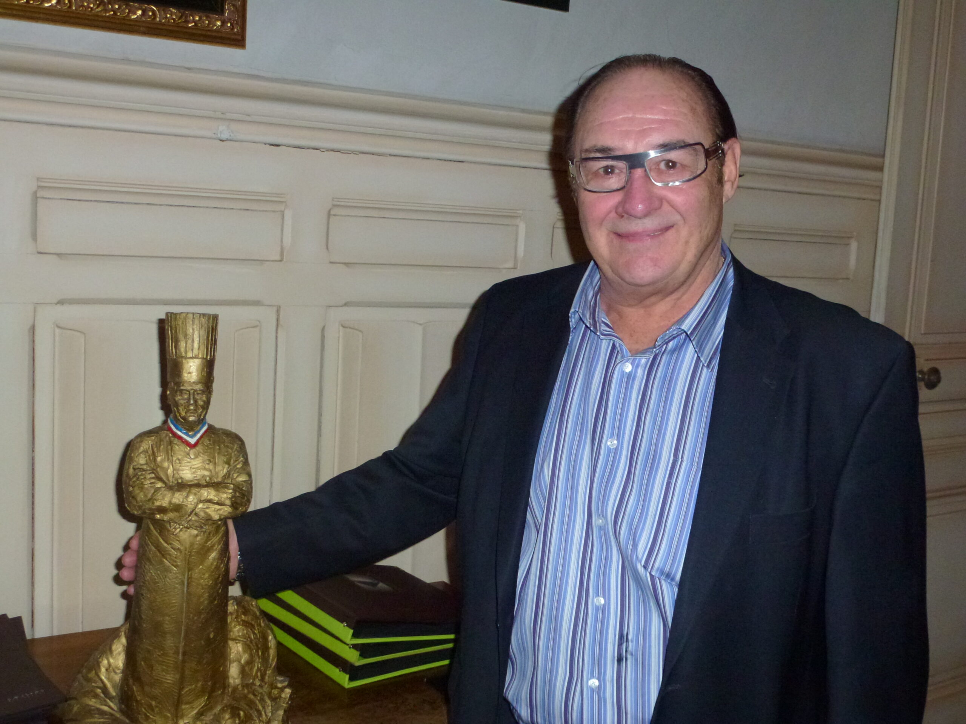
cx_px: 483
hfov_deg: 49.0
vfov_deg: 37.7
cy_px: 362
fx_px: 1060
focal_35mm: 38
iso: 400
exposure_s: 1/250
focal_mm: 6.8
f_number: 3.8
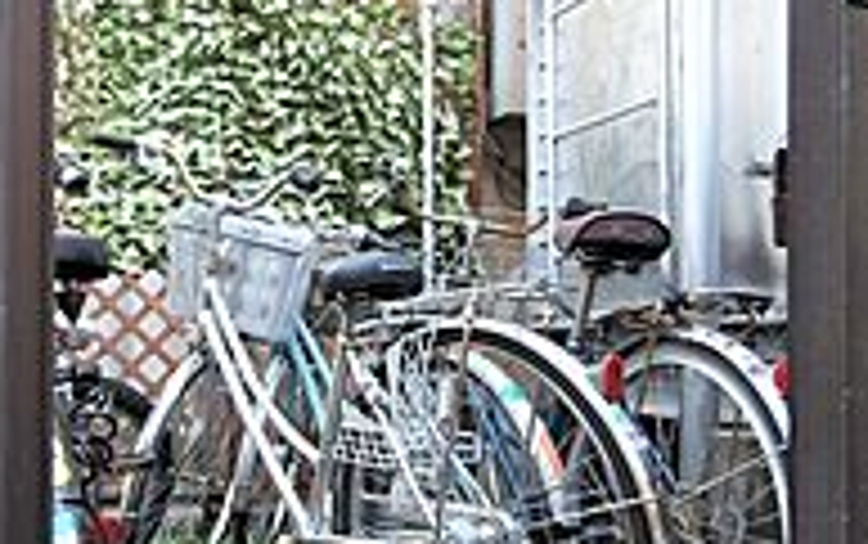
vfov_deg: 33.5
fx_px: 900
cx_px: 322
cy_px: 342
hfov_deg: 50.9
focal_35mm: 38
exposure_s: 1/60
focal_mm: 10
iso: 100
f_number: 5
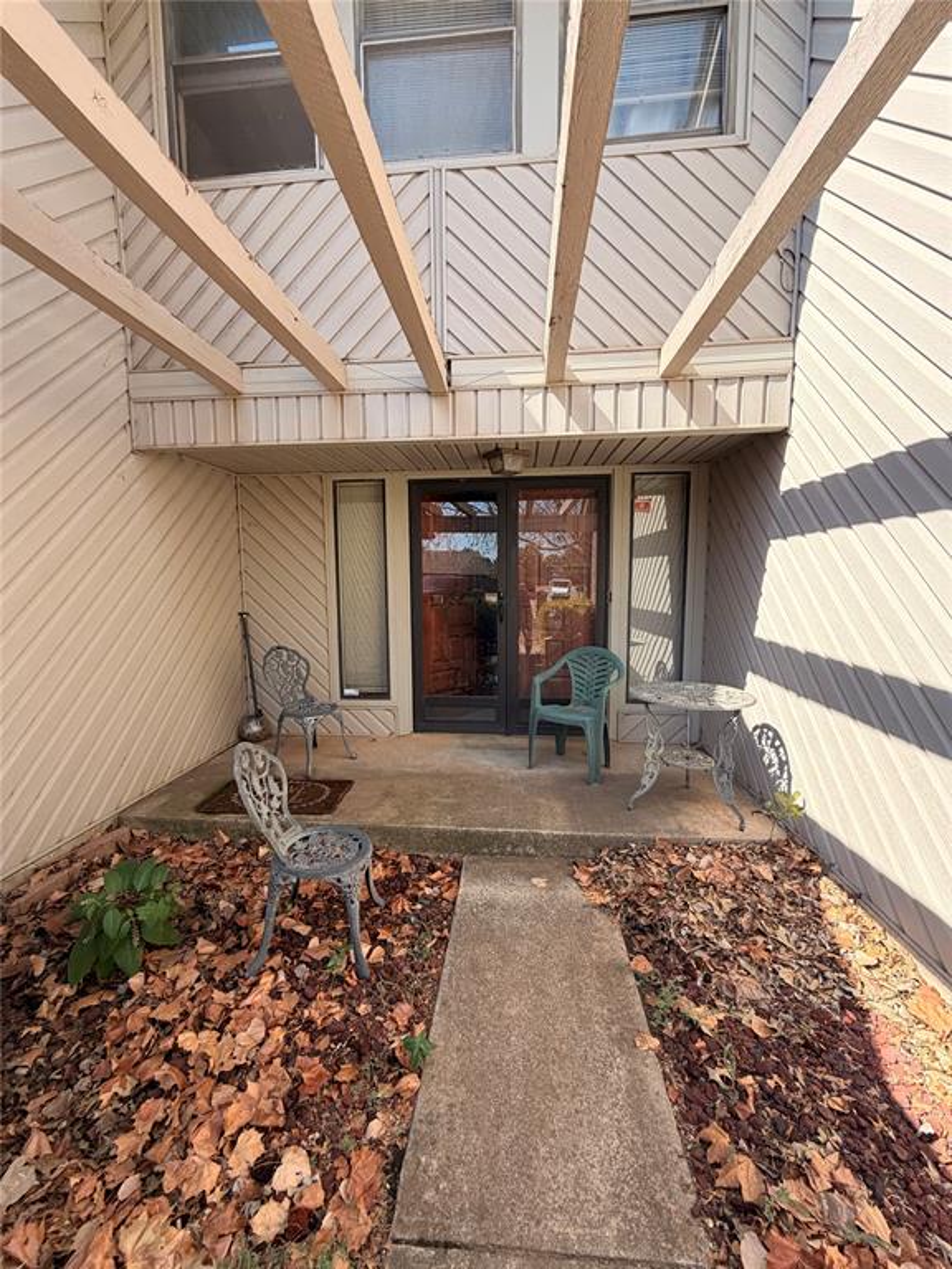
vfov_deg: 102.1
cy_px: 634
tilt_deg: -9.3
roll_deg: +0.0
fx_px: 513
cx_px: 476
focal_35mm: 14
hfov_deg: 85.7
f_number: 2.2
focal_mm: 2.22
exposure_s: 1/502
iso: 64
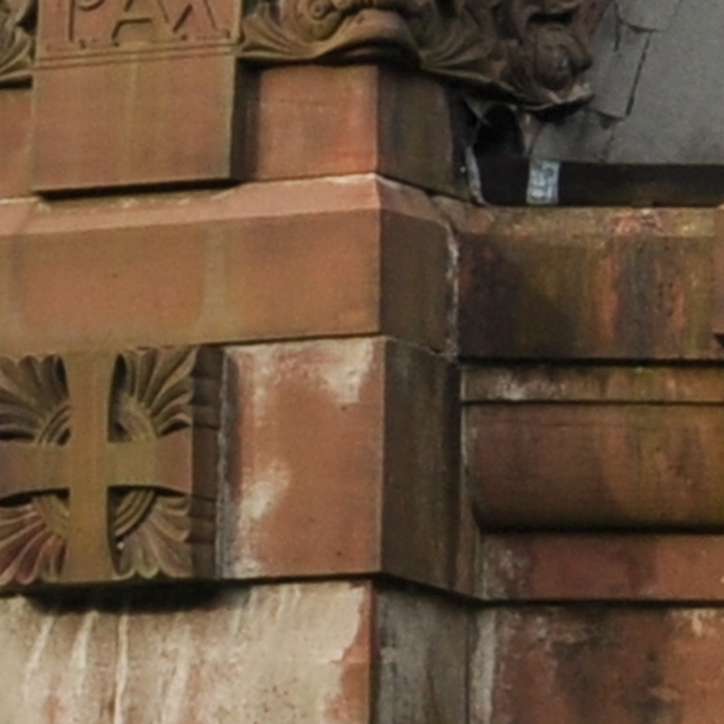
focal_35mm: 463
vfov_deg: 3.8
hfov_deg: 3.7
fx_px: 10956
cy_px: 4
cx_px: 1846
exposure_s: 1/160
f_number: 6.3
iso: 200
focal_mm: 32
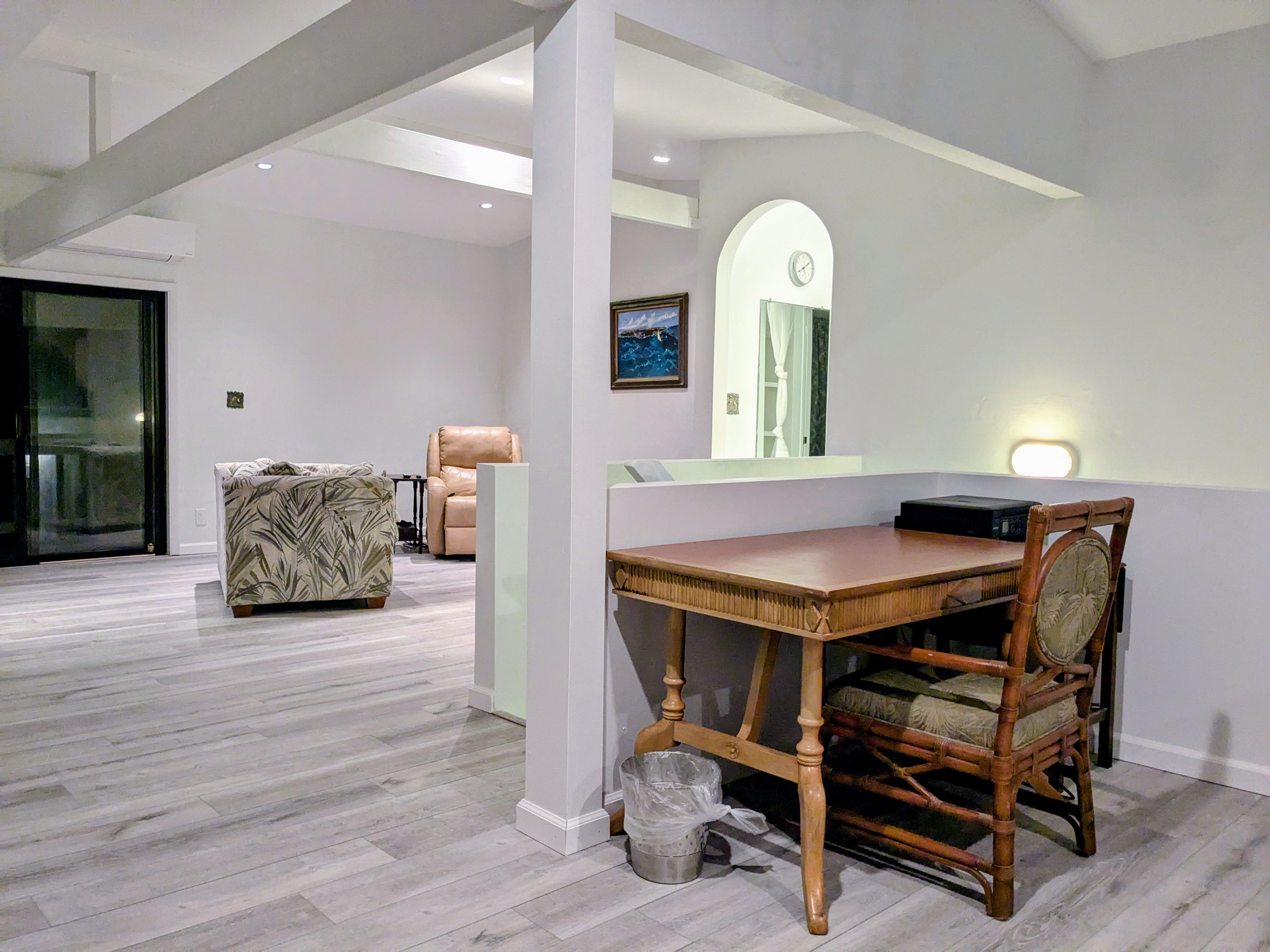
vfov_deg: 51.4
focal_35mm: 27
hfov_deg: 65.3
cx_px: 635
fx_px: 991
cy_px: 476
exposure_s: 1/120
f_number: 1.73
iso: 273
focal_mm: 4.38
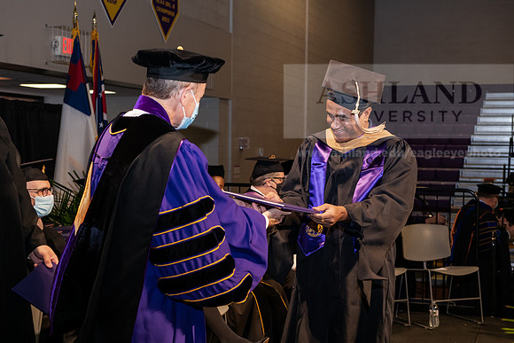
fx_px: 885
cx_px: 257
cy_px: 172
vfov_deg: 21.9
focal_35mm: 62
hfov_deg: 32.4
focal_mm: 62
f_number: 6.3
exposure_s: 1/200
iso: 1600
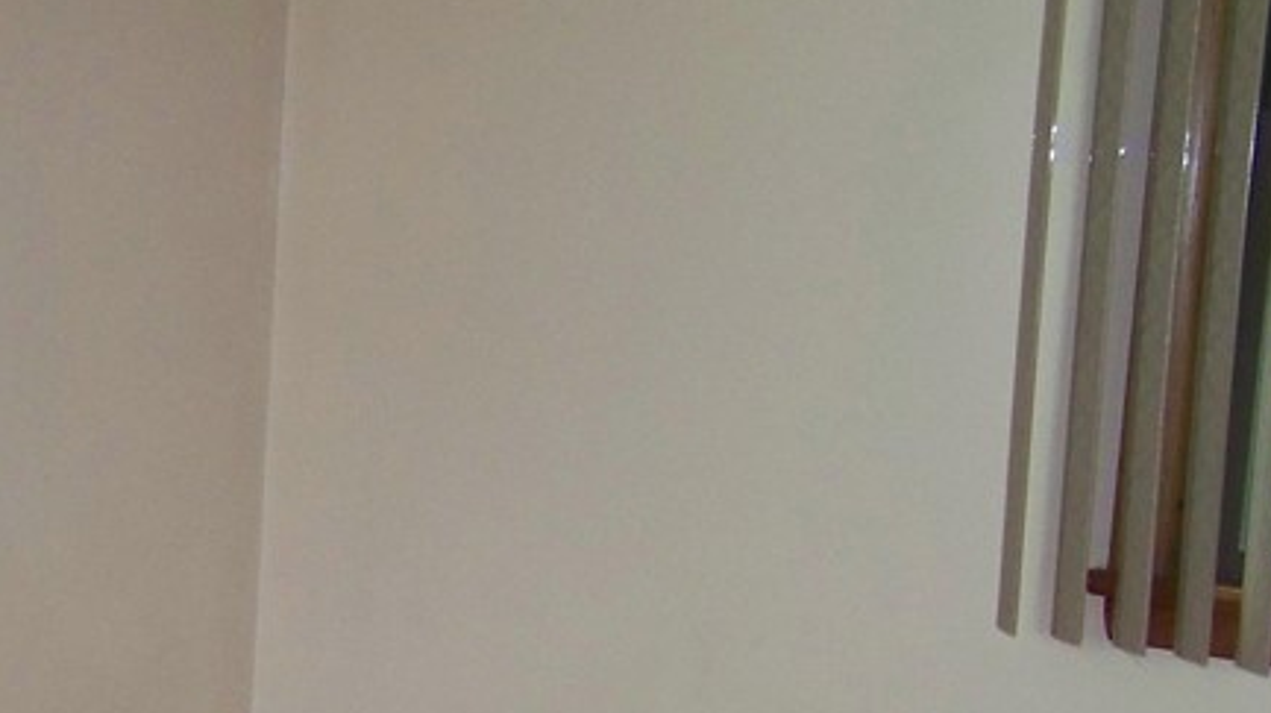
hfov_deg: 20.9
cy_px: 734
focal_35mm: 98
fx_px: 3301
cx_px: -50
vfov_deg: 12.2
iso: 200
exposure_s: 1/30
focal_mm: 6.3
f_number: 2.8
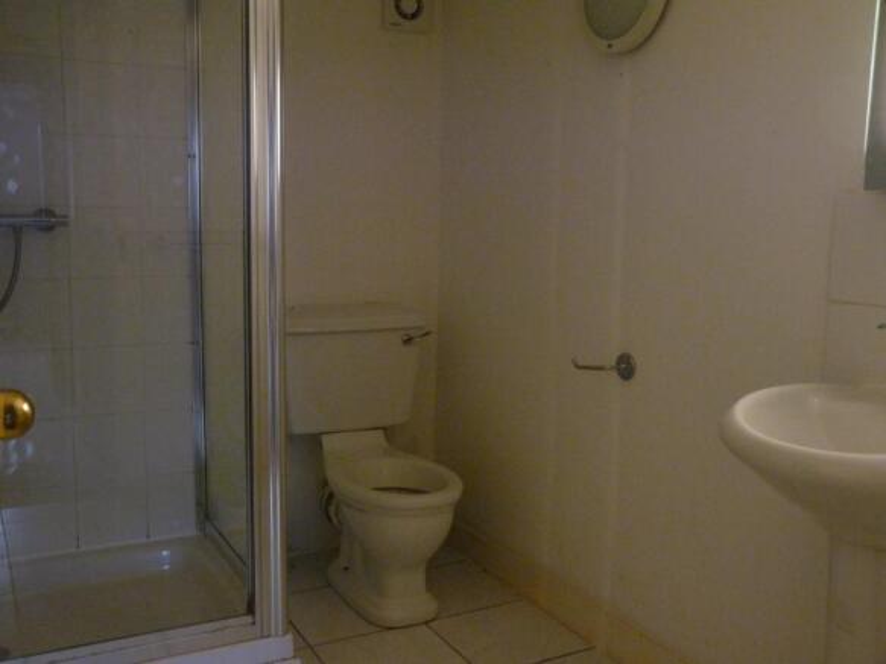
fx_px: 921
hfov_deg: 51.4
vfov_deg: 39.6
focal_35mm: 36
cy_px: 332
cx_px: 443
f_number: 3
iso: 400
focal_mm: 6.4
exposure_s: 1/8
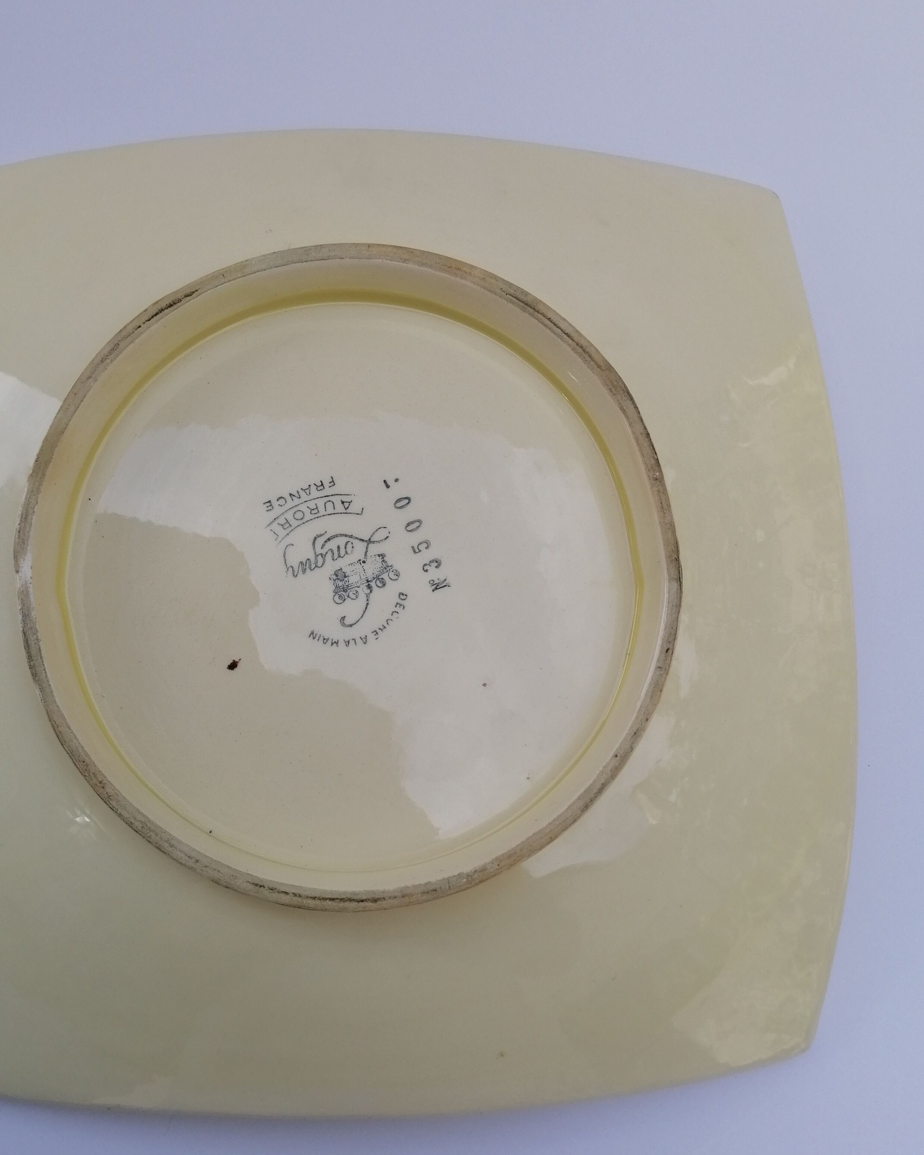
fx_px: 1162
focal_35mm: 34
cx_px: 371
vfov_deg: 52.8
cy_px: 624
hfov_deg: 43.1
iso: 50
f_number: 1.8
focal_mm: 4.75
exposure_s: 1/611
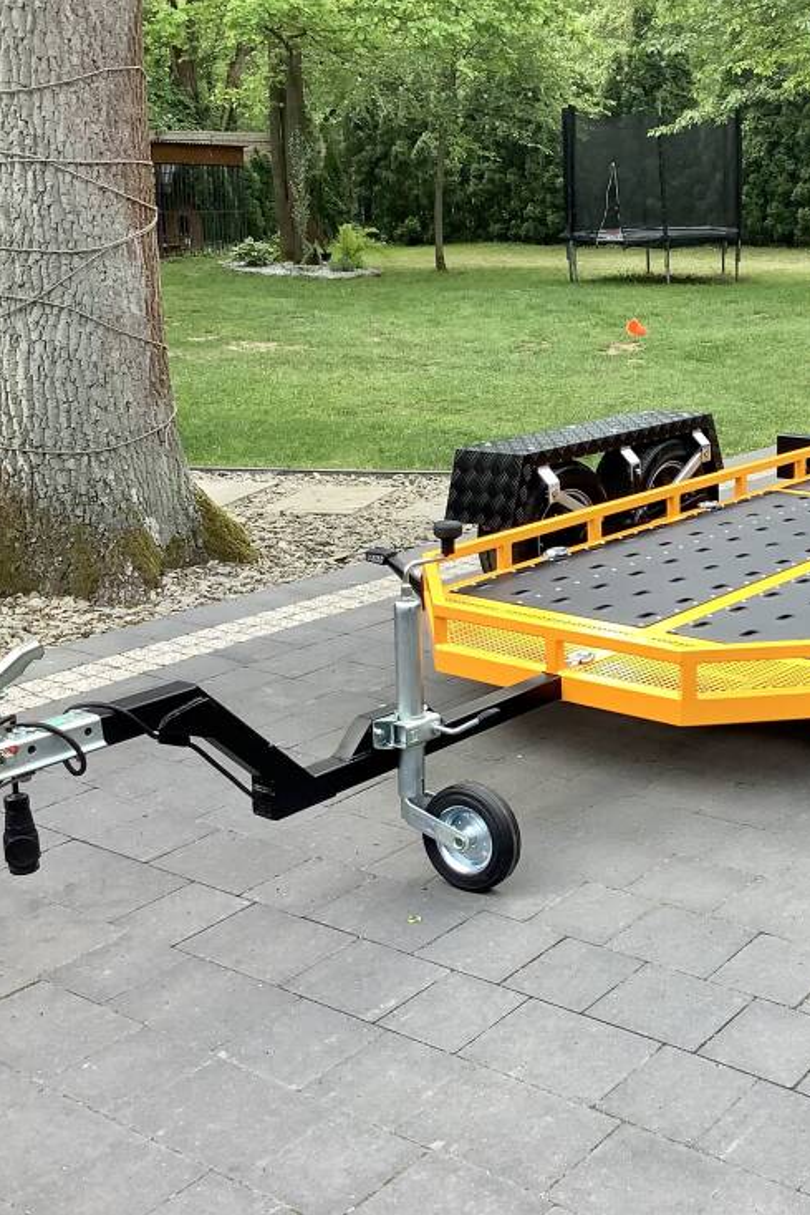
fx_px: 1484
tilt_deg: -15.1
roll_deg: +0.3
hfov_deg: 29.6
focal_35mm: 44
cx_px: 679
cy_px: 618
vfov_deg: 44.5
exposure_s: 1/120
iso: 40
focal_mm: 3.3
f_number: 2.4
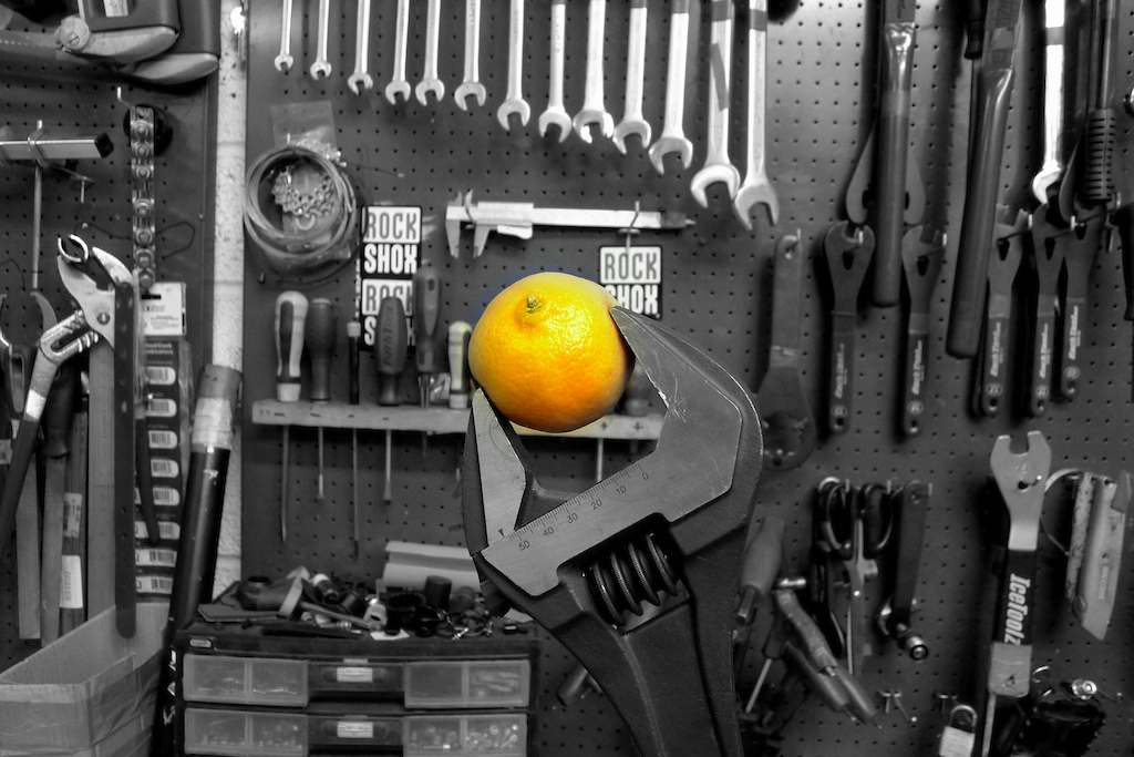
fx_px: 756
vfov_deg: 53.1
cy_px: 378
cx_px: 567
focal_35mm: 24
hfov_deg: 73.7
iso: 400
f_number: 2
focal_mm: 5.1
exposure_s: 1/60
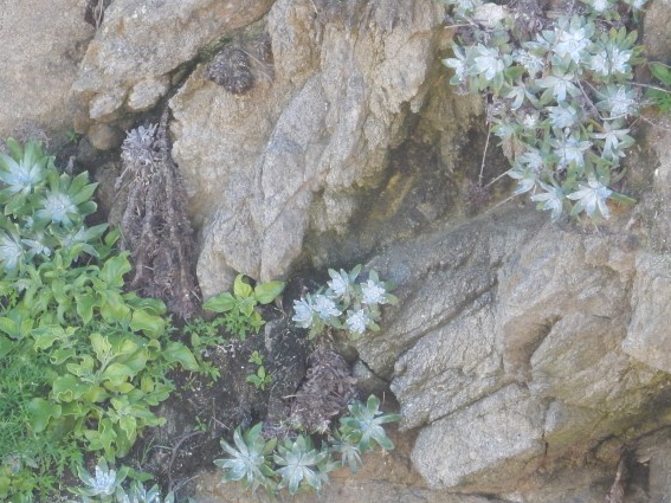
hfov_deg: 3.4
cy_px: 344
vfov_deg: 2.6
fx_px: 11240
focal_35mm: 580
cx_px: 166
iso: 280
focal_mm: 57.3
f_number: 6.3
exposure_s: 1/60
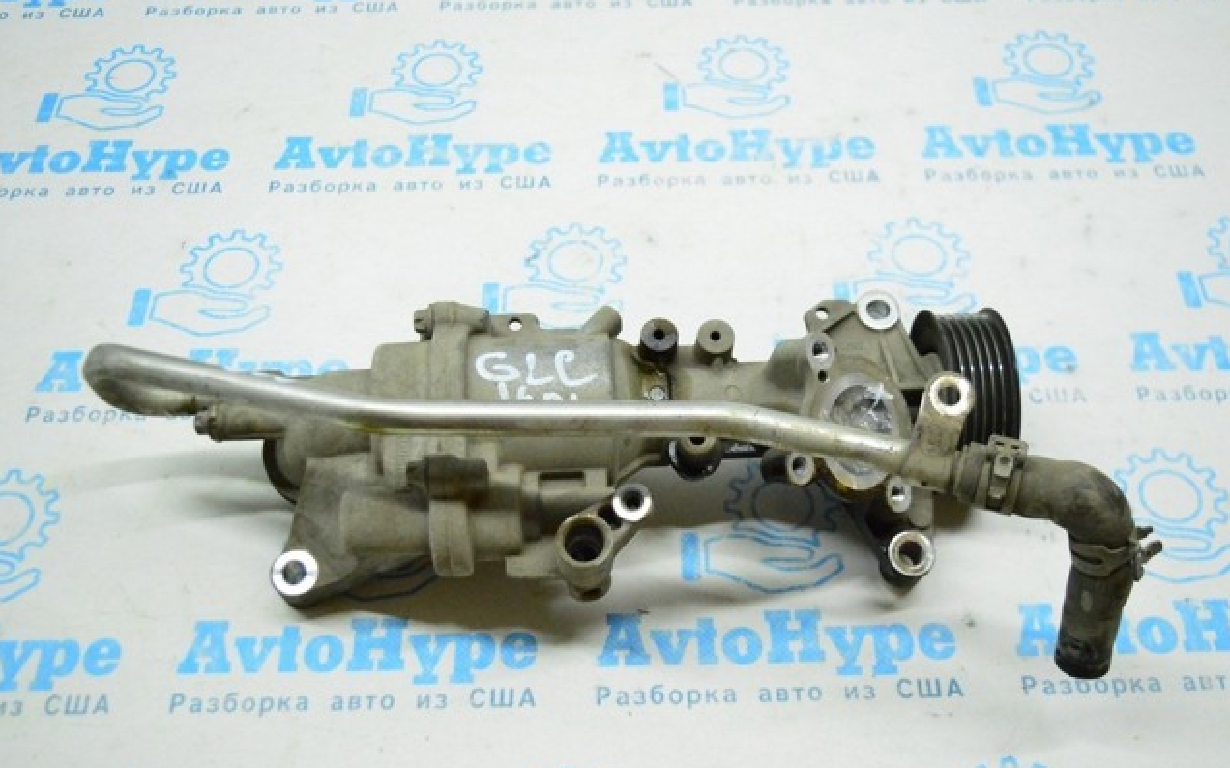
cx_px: 615
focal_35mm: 42
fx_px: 1391
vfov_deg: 30.9
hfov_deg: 47.7
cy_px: 386
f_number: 4
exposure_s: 1/640
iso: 6400
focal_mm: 27
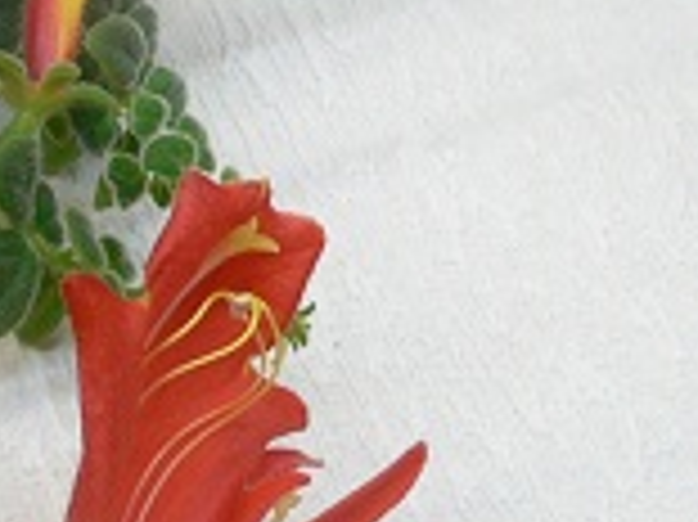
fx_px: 2881
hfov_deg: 12.3
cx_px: -678
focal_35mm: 143
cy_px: 223
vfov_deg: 10.4
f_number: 2.8
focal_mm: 6
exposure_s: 1/30
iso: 100
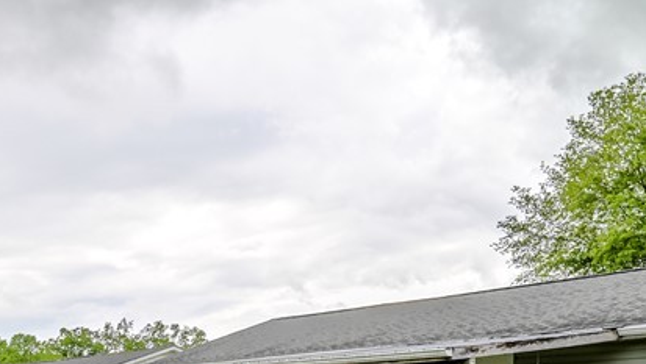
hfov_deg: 35.1
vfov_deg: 19.7
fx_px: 943
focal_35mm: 55
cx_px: 38
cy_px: 501
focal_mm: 20
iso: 100
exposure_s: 1/250
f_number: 8
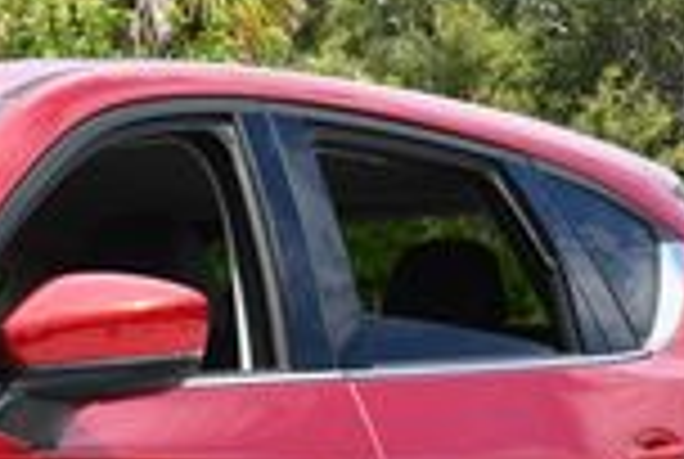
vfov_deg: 6.3
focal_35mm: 219
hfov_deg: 9.1
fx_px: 4169
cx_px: -405
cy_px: 608
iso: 140
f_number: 8
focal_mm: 26
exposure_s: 1/250
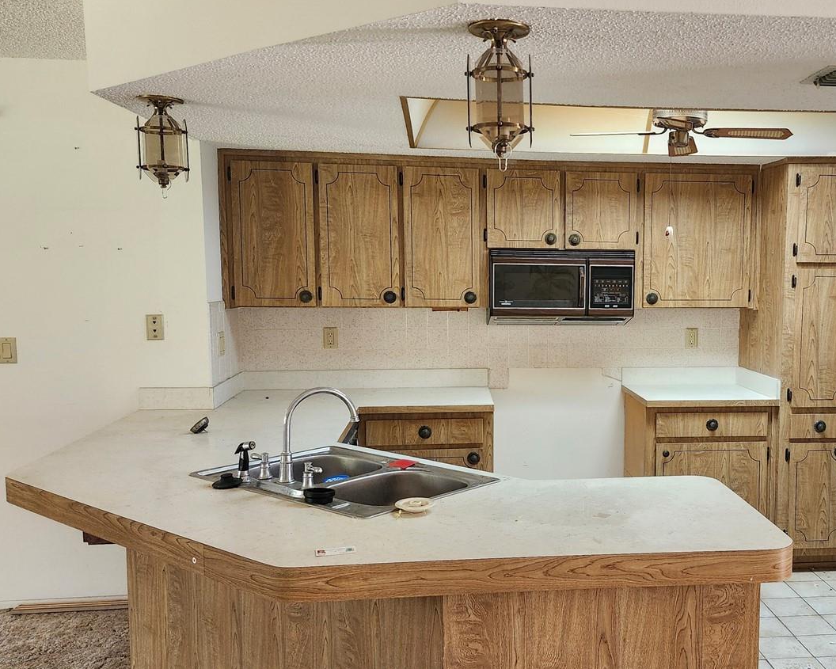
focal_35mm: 34
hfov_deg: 51.5
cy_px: 368
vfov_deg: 43.3
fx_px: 841
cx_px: 580
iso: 640
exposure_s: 1/120
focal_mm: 5.54
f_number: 1.8
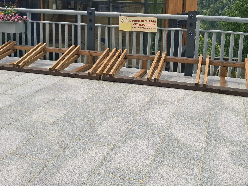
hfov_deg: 50.0
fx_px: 265
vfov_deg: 37.5
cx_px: 141
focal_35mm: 37
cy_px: 41
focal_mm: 5.54
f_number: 1.8
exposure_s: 1/2500
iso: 50
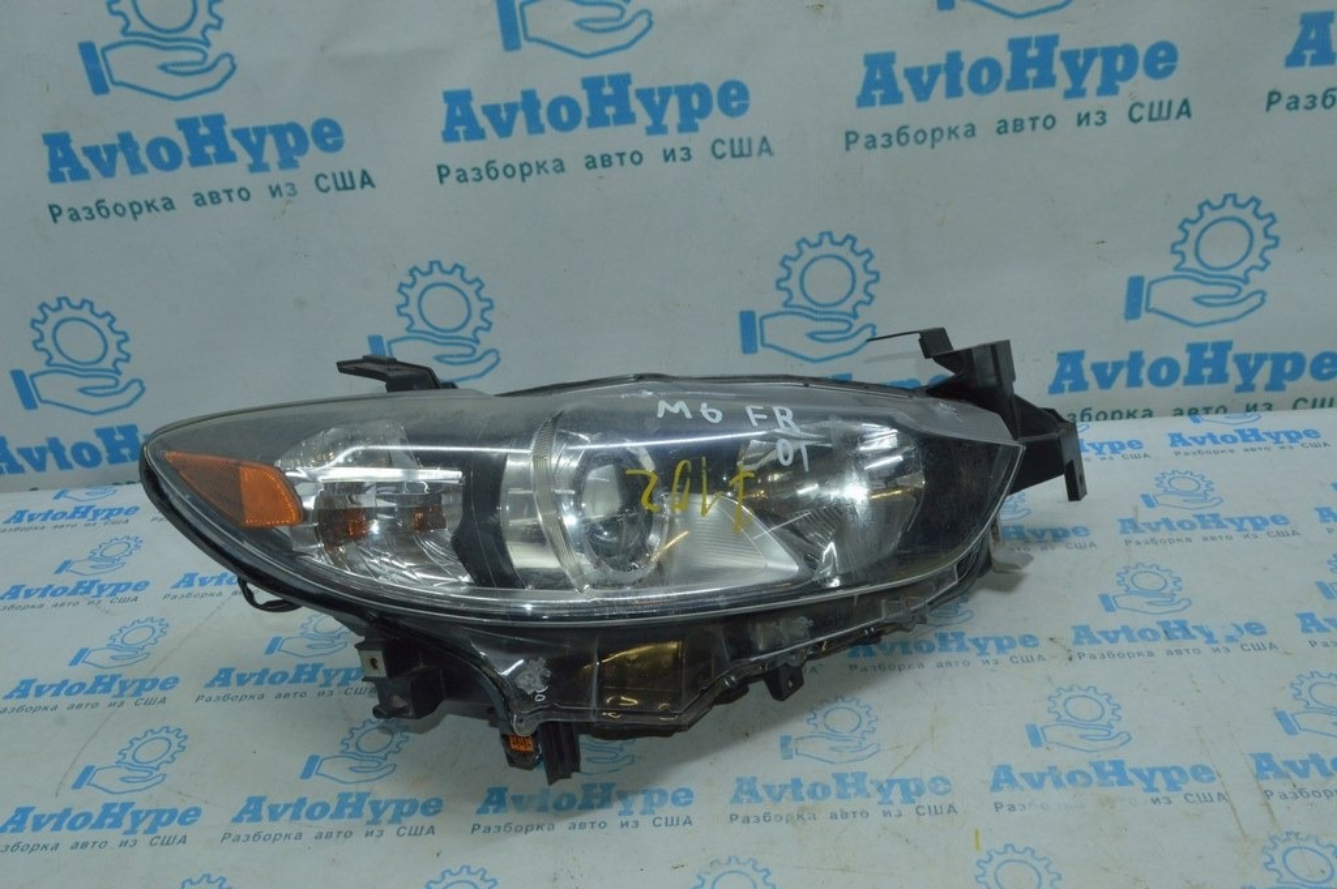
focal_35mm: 30
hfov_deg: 62.0
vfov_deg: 43.5
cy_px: 444
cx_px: 668
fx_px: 1113
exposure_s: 1/40
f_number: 16
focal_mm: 20
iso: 1100
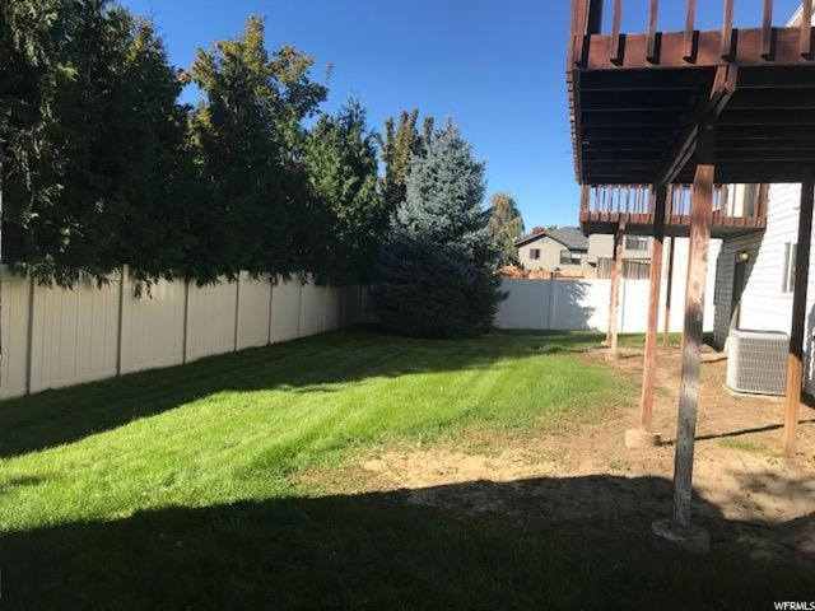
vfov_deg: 49.7
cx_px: 408
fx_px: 659
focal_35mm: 28
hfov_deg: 63.4
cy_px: 306
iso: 20
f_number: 1.8
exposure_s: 1/1244
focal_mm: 3.99
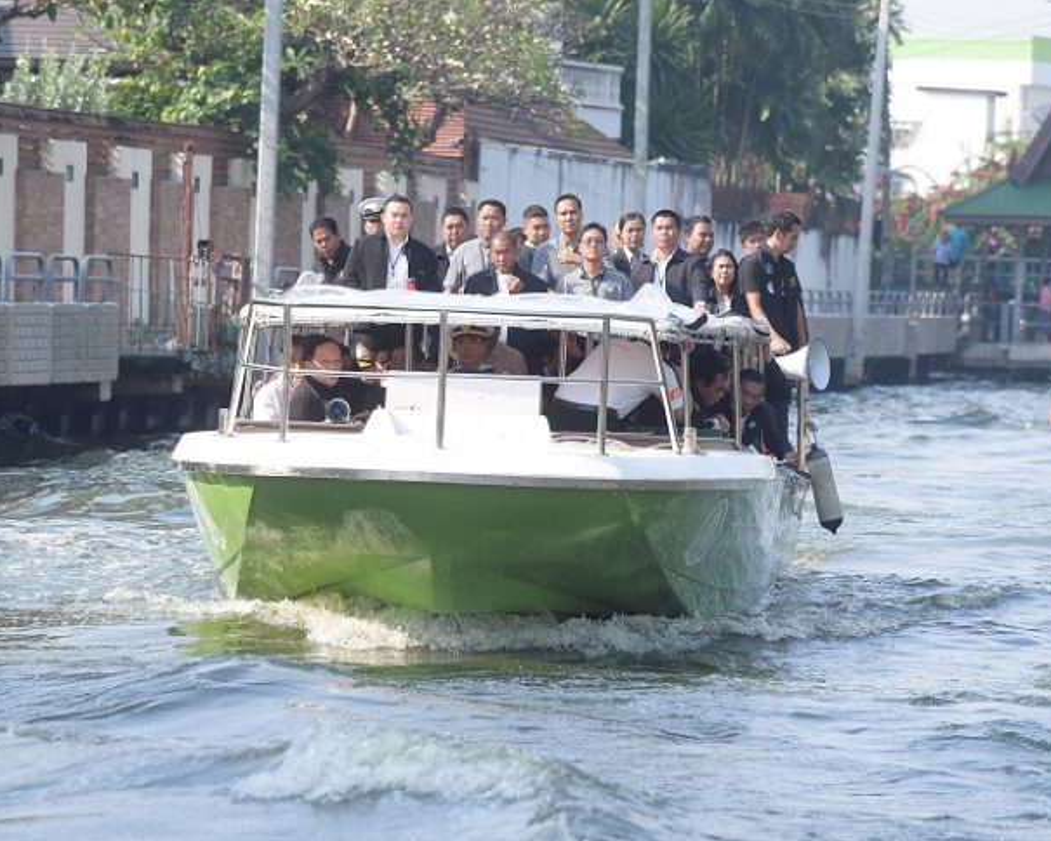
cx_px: 512
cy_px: 420
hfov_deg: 8.6
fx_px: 7030
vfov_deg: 6.8
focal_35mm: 226
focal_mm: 200
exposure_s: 1/1250
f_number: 5.6
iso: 800
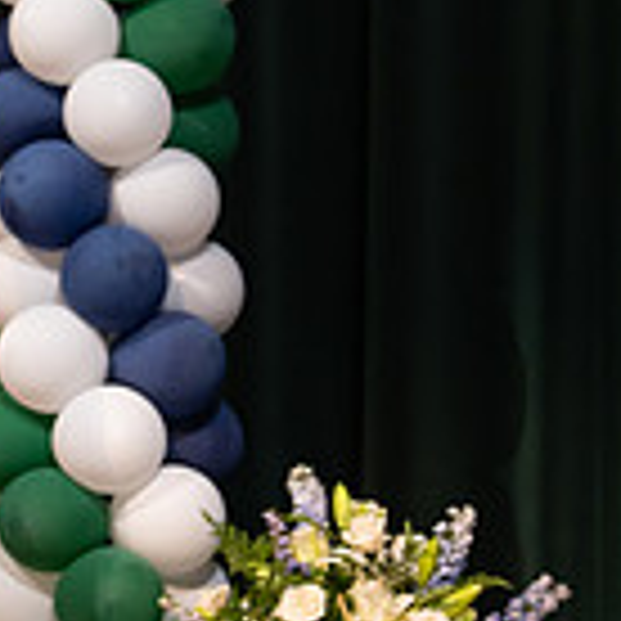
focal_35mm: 203
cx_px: -195
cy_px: 199
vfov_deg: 8.6
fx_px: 4120
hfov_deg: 8.5
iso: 500
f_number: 1.2
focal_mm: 50
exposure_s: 1/320
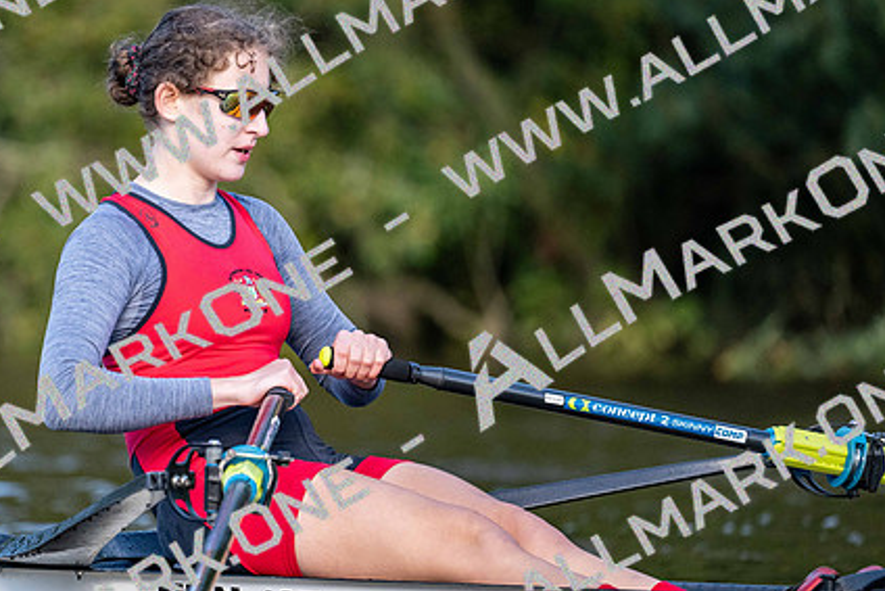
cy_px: 233
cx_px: 290
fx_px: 13451
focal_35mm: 547
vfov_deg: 2.5
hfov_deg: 3.8
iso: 2200
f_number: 4.5
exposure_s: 1/3200
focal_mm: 400
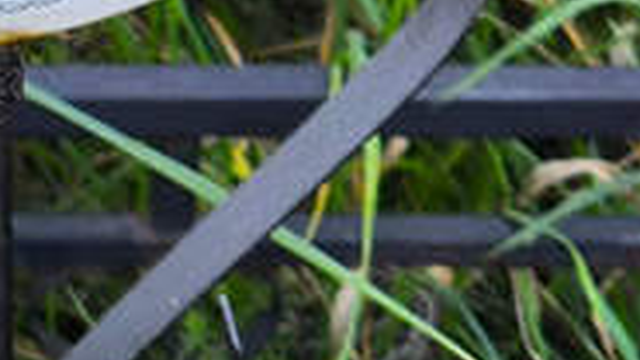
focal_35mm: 236
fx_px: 4004
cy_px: -412
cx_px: -234
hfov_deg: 9.0
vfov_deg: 5.0
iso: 50
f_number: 1.7
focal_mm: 4.71
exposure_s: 1/128
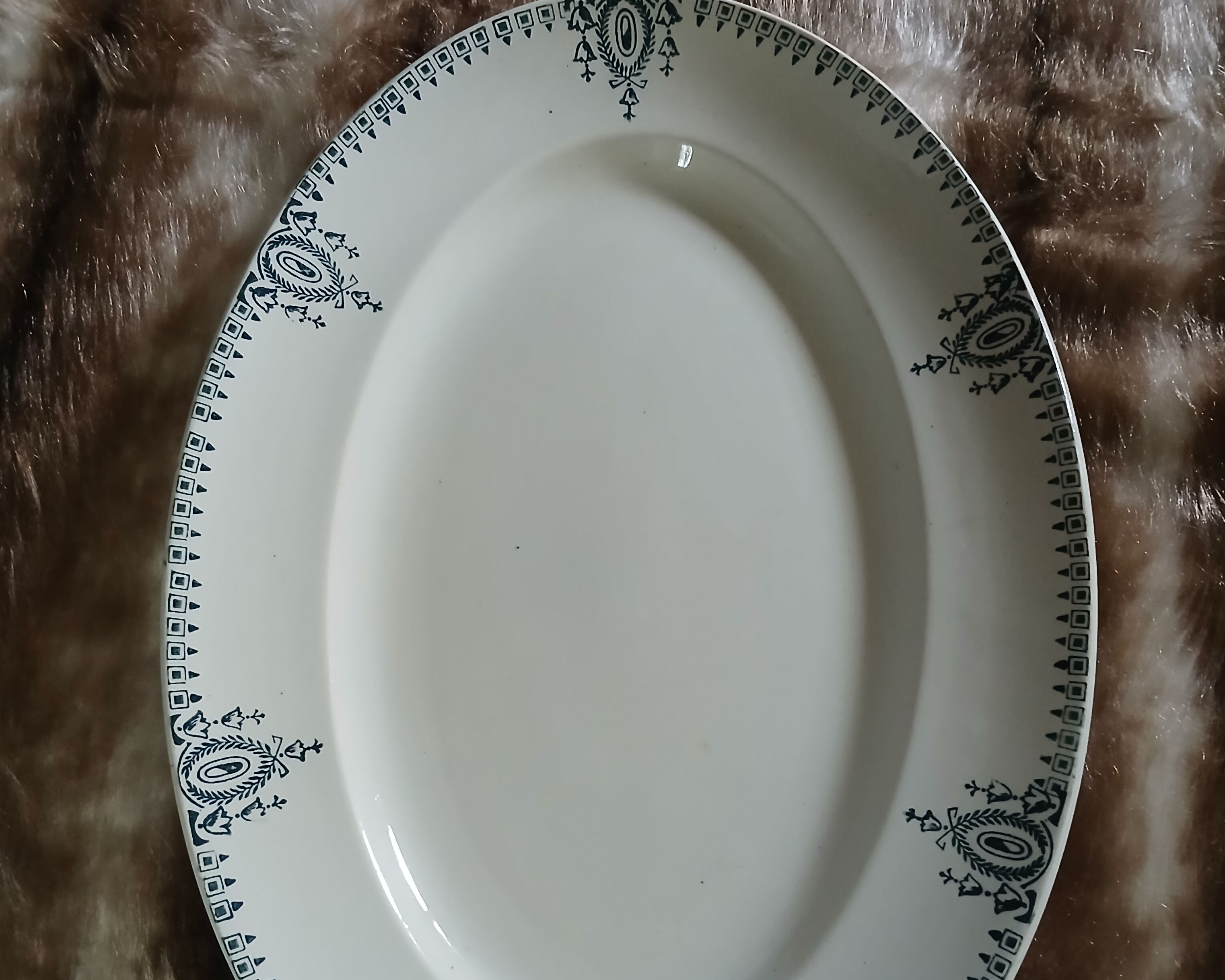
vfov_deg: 43.1
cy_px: 601
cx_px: 614
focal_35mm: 34
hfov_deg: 52.8
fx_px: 1233
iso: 500
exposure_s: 1/20
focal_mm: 3.98
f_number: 1.8
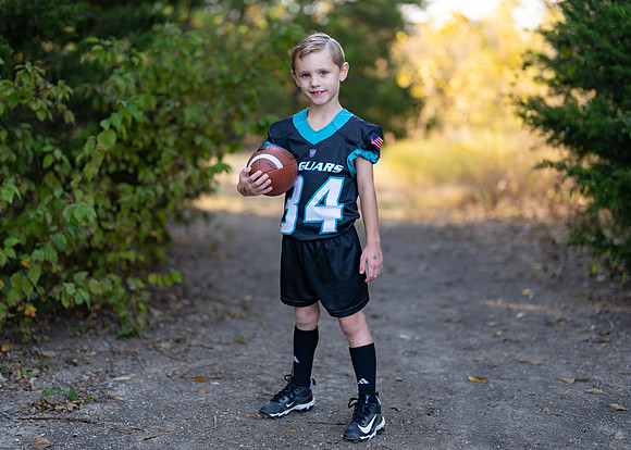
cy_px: 202
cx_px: 307
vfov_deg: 23.9
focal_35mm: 59
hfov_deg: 33.0
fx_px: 1065
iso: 100
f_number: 1.2
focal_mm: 50
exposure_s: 1/500
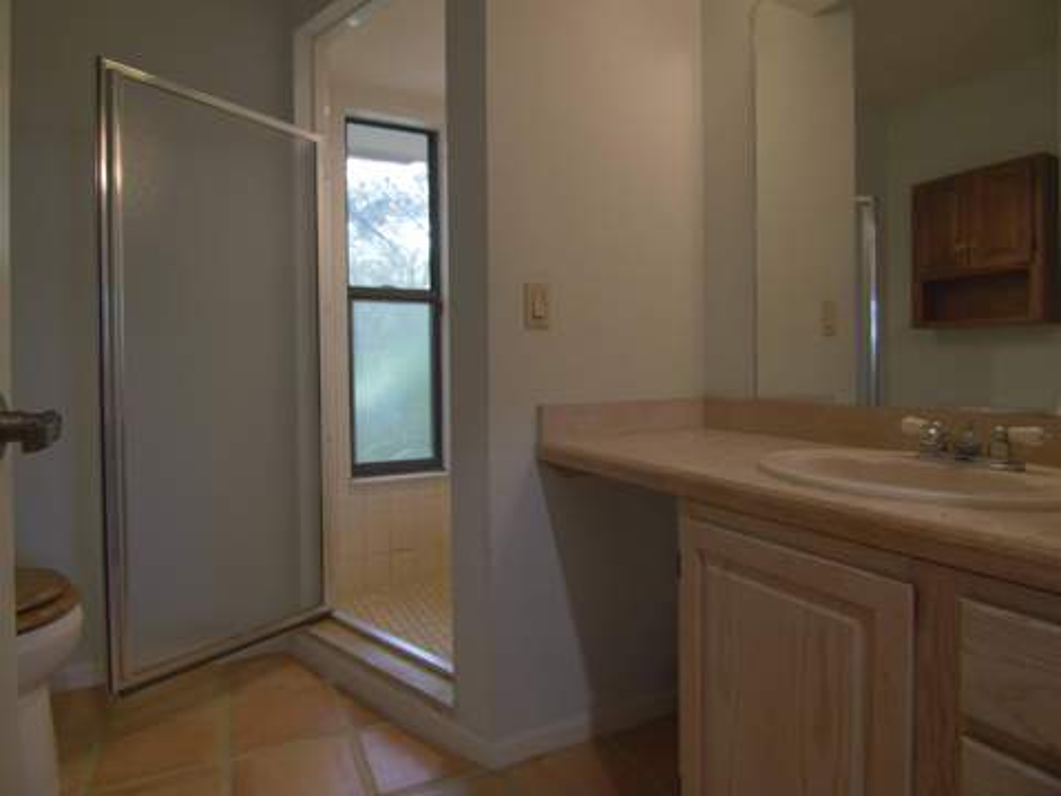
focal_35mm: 20
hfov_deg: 81.7
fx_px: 613
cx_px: 530
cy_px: 398
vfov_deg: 66.0
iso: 2000
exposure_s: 1/250
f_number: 2.8
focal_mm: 10
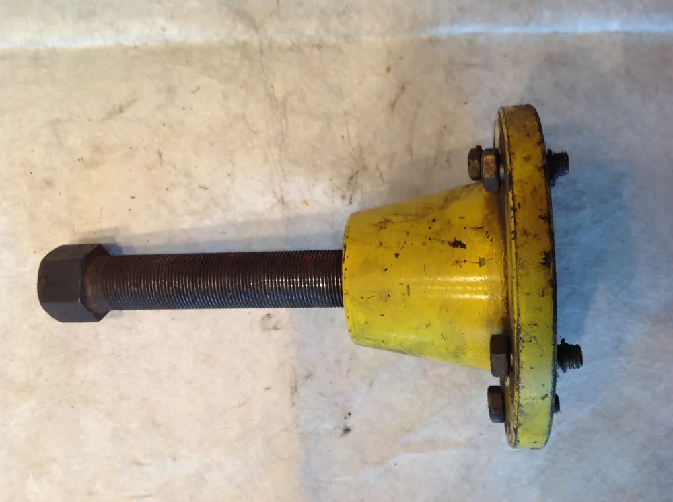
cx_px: 336
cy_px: 251
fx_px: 679
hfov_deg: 52.7
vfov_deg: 40.6
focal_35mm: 35
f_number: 2.4
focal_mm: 4.28
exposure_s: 1/15
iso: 64
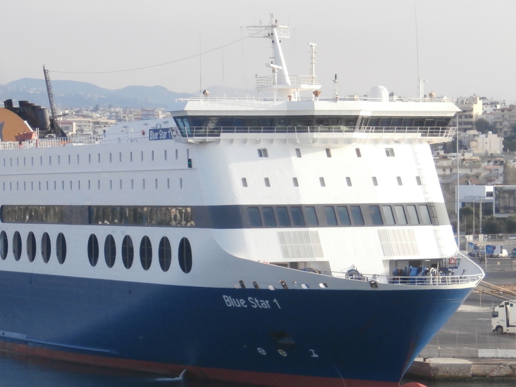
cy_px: 268
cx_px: 181
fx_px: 2400
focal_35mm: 161
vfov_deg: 9.2
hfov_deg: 12.3
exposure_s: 1/250
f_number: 5.4
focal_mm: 19.54
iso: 200
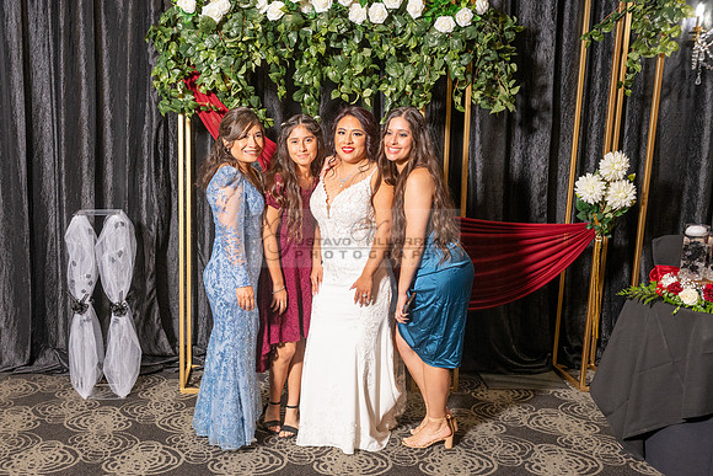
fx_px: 795
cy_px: 287
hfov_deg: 47.8
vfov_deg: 33.2
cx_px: 266
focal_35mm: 40
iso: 800
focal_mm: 32
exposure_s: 1/200
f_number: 4
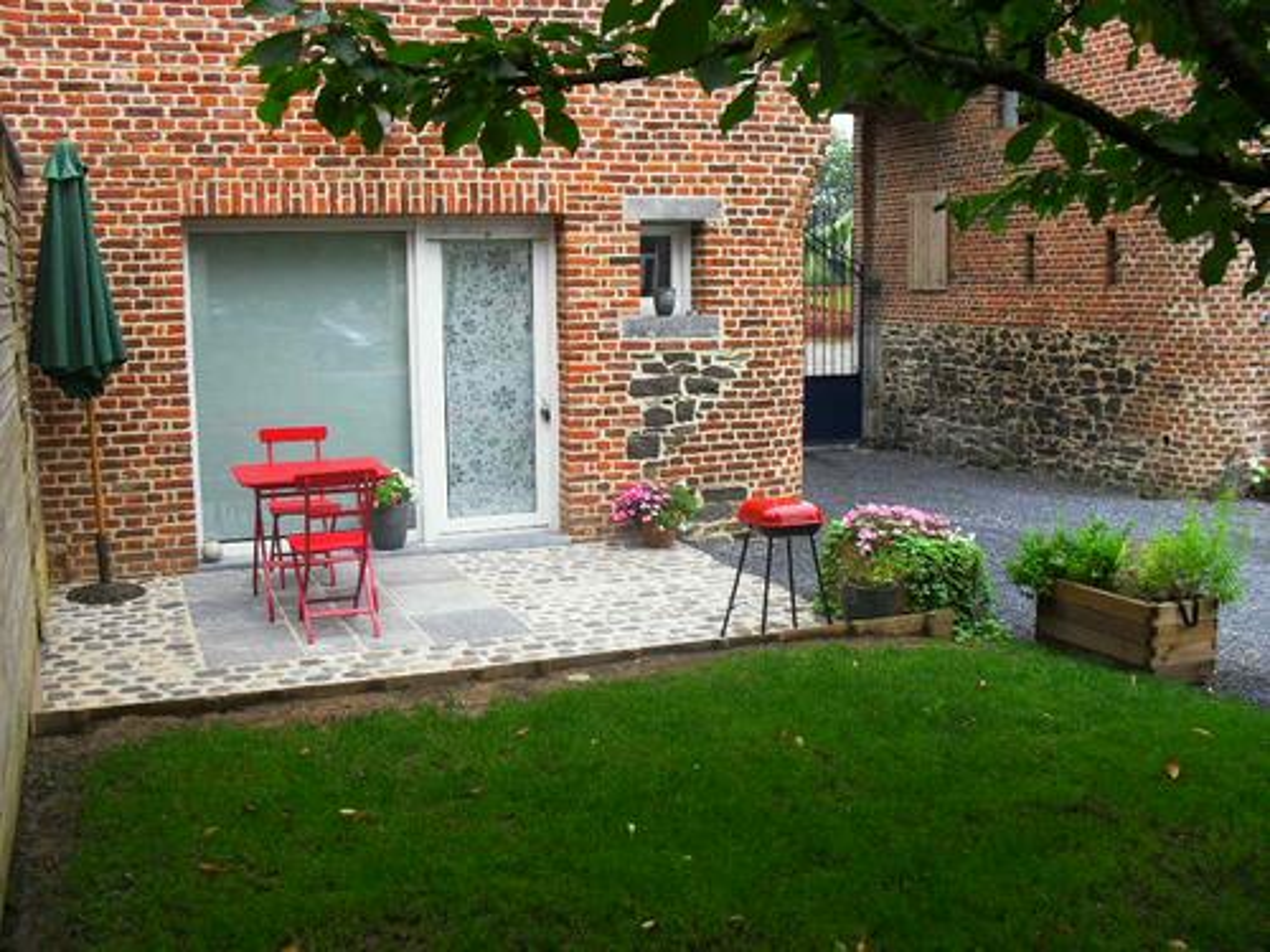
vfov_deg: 40.7
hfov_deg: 52.6
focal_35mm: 35
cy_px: 476
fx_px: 1284
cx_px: 635
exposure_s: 1/250
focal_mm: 6.3
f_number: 3.2
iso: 100
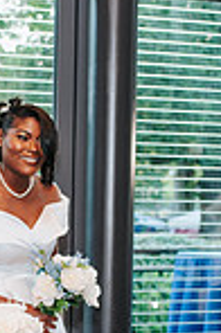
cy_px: 328
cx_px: 5
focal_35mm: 160
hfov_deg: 8.5
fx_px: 1480
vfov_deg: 12.7
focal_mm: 35
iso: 360
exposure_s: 1/160
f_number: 2.8
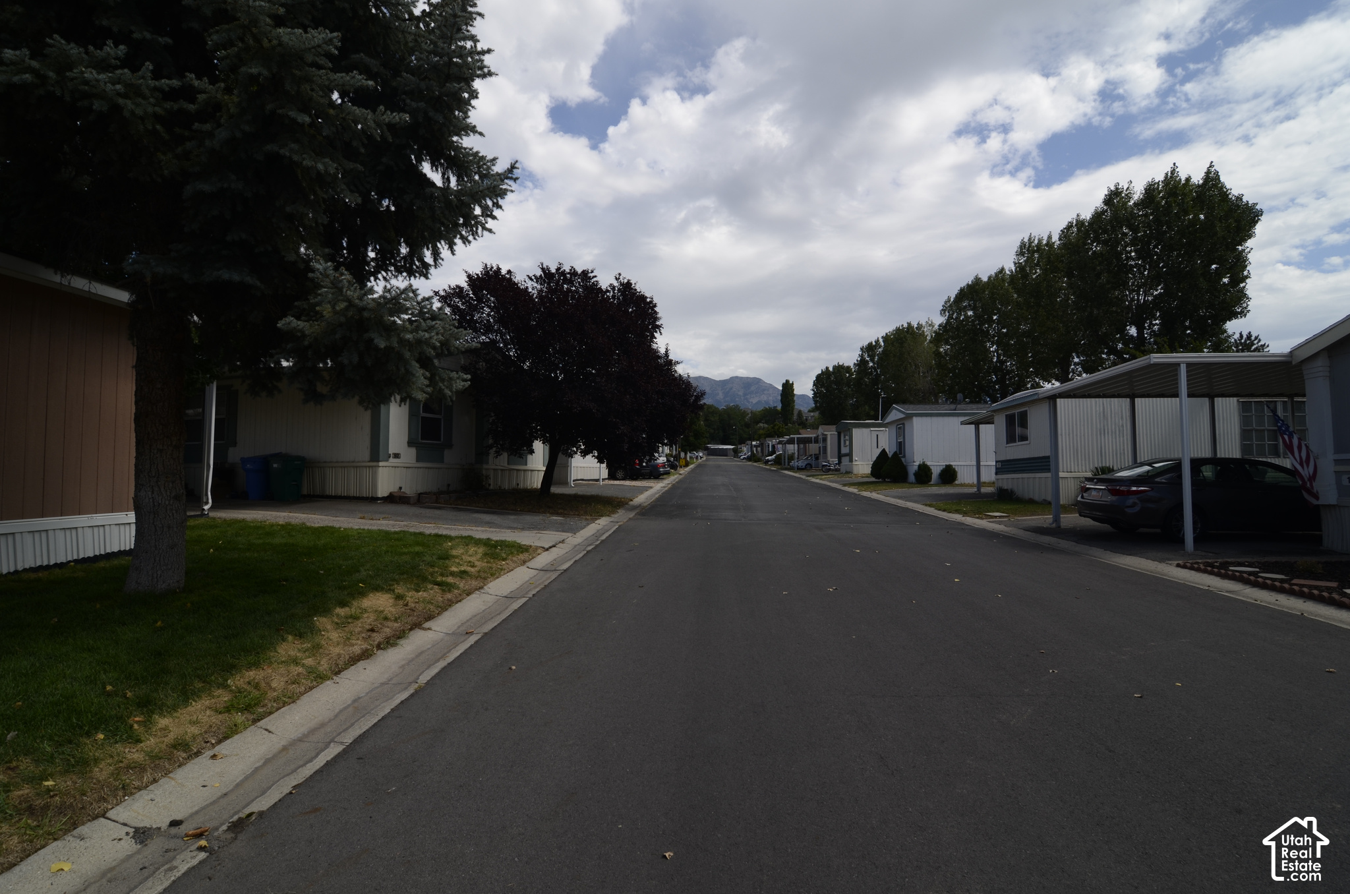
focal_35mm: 16
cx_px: 675
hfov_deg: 95.1
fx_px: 617
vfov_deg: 71.8
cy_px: 447
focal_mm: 11
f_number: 8
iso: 100
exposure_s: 1/250
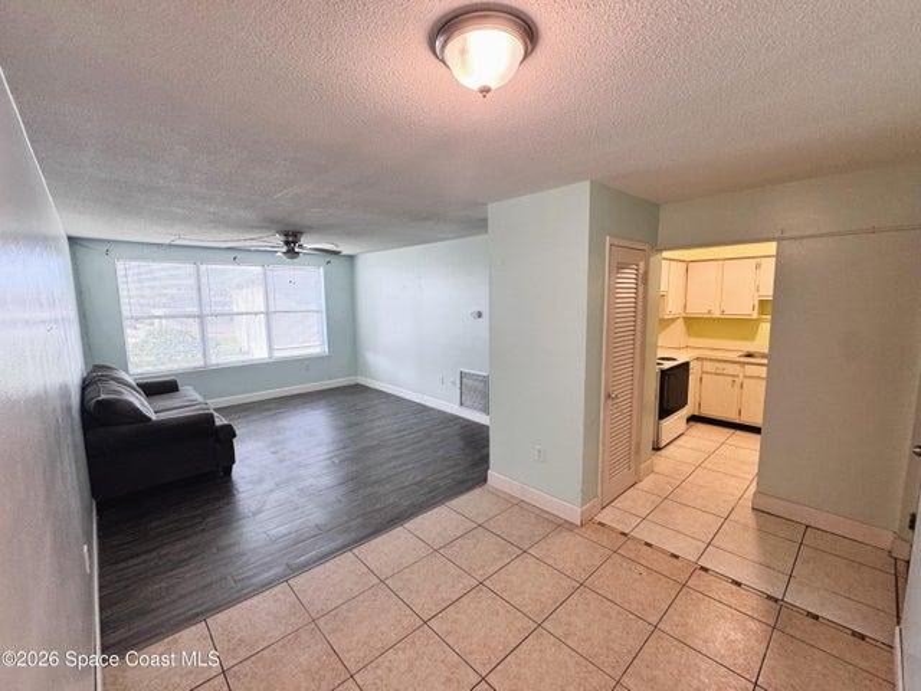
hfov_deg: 98.2
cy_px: 346
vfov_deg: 81.7
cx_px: 460
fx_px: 399
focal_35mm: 15
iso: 160
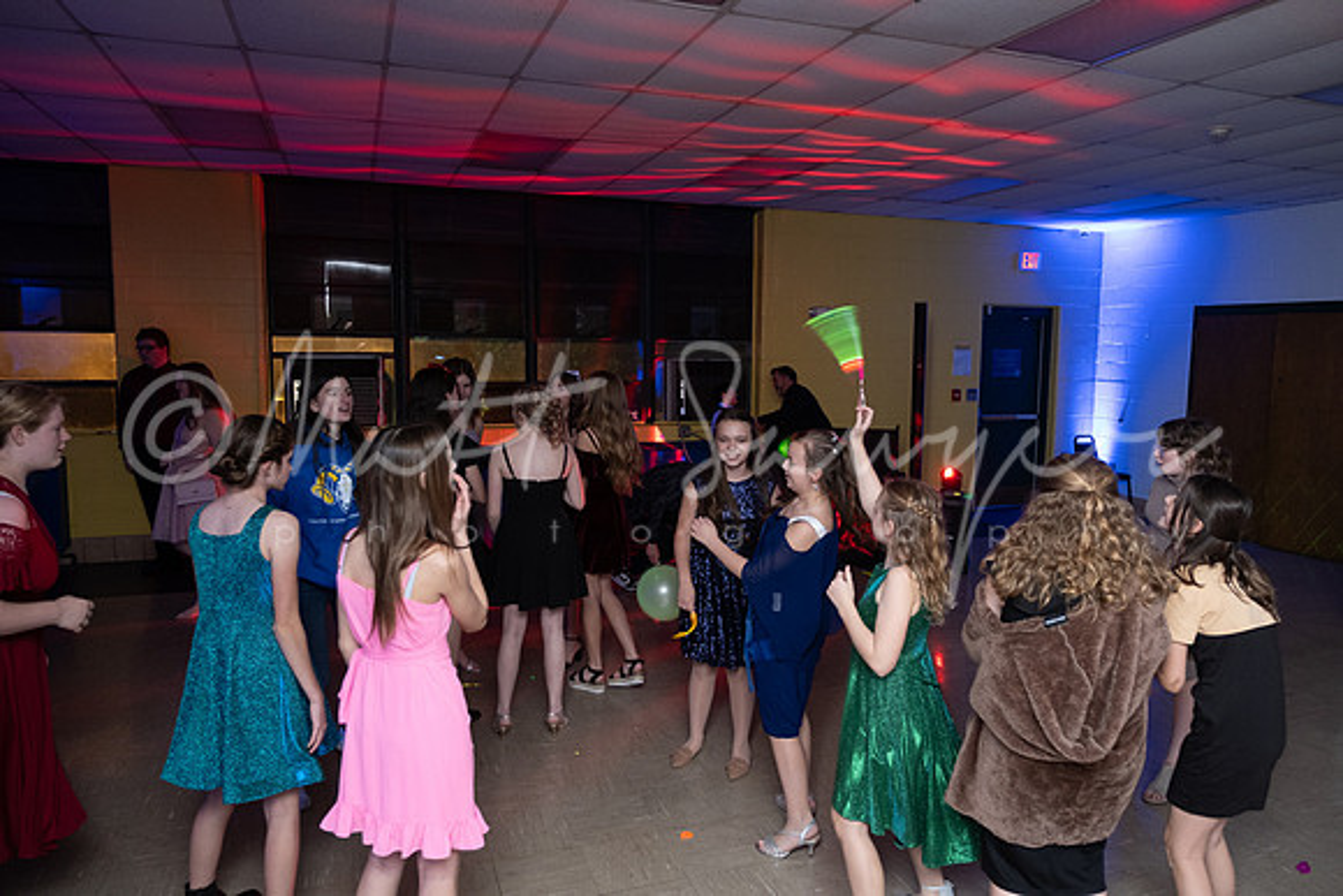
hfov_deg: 73.7
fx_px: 896
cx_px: 672
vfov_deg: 53.2
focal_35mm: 24
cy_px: 448
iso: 1600
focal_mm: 16
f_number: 2.8
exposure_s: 1/30
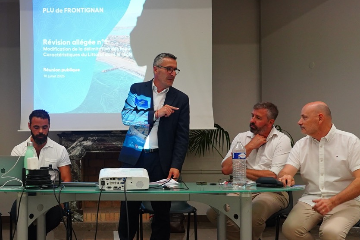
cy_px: 159
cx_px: 103
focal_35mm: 46
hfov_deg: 41.8
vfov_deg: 29.0
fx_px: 460
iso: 1600
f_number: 4.5
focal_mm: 20
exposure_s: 1/80
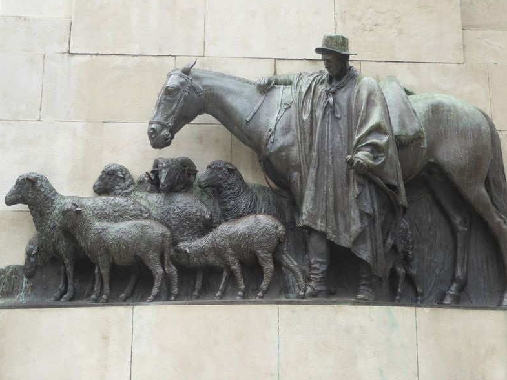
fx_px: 791
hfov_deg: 35.5
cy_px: 188
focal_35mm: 54
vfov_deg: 27.0
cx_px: 255
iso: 80
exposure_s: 1/125
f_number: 4.1
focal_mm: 9
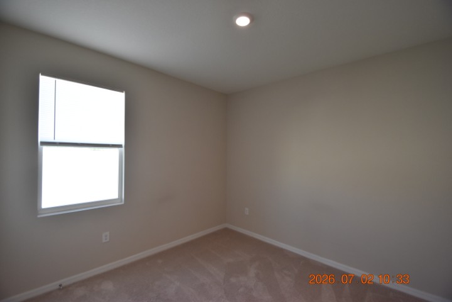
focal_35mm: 15
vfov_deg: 77.3
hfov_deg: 100.4
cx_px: 226
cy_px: 151
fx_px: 188
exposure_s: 1/250
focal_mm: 10
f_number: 3.5
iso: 800
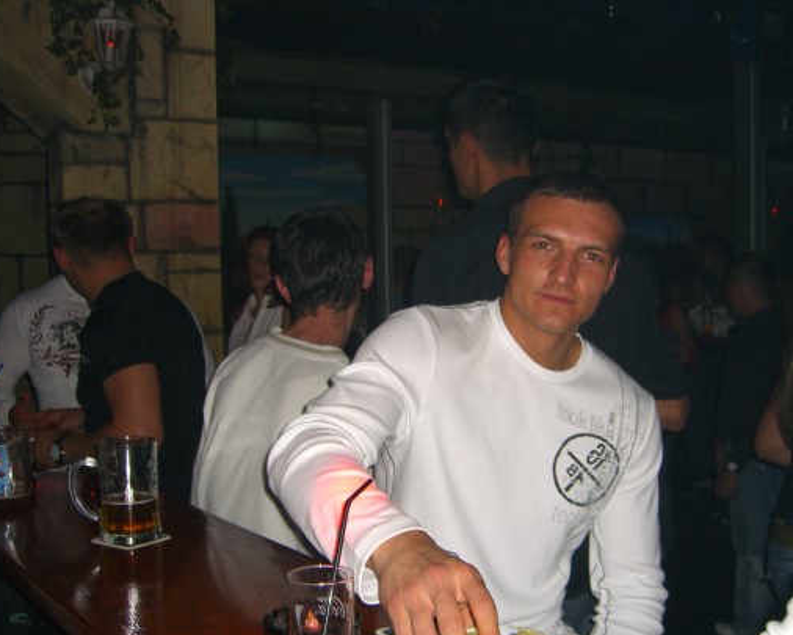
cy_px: 351
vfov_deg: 34.1
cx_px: 436
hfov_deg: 42.0
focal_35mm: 44
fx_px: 1033
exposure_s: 1/60
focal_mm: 7.9
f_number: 2.8
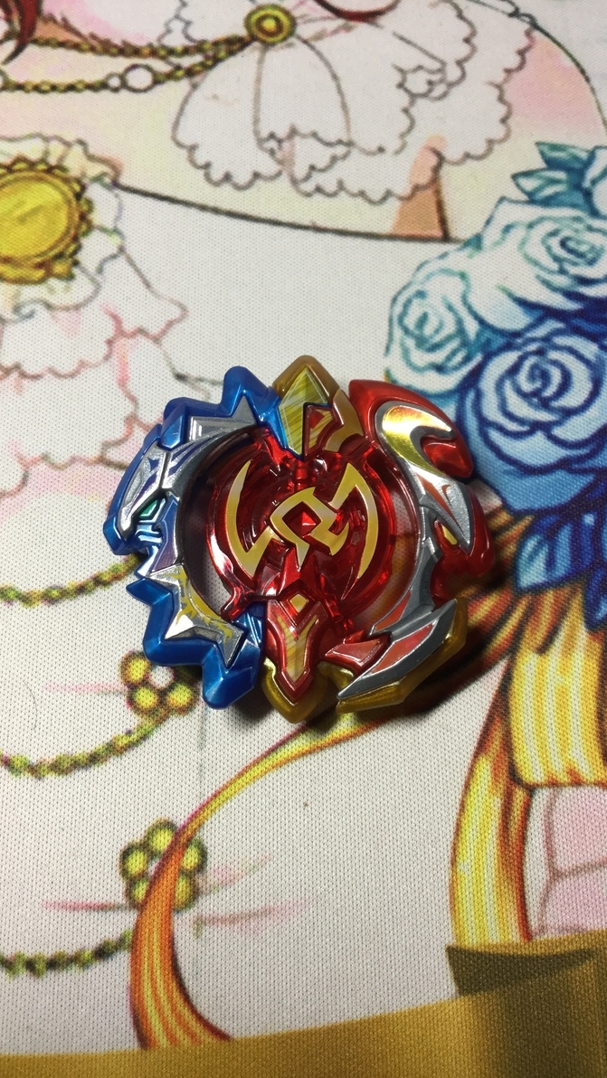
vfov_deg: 58.0
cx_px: 309
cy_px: 539
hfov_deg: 34.7
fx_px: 972
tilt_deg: -68.5
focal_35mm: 34
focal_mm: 3.3
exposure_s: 1/40
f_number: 2.4
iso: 25
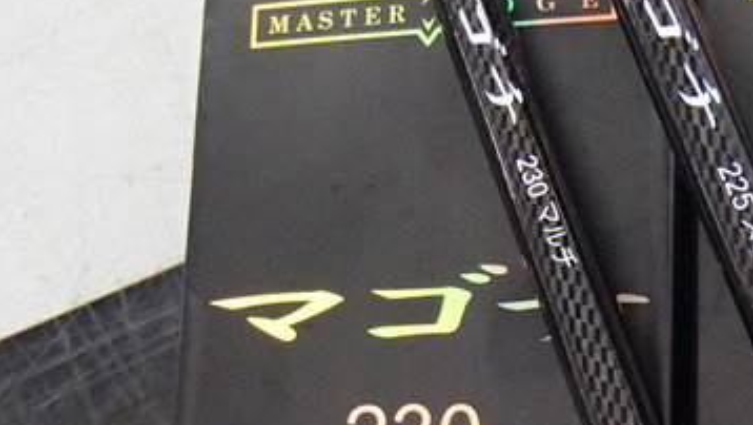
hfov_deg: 28.3
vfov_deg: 16.6
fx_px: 1439
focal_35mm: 72
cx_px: 667
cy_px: 356
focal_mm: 6.64
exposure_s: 1/60
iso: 800
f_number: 4.7
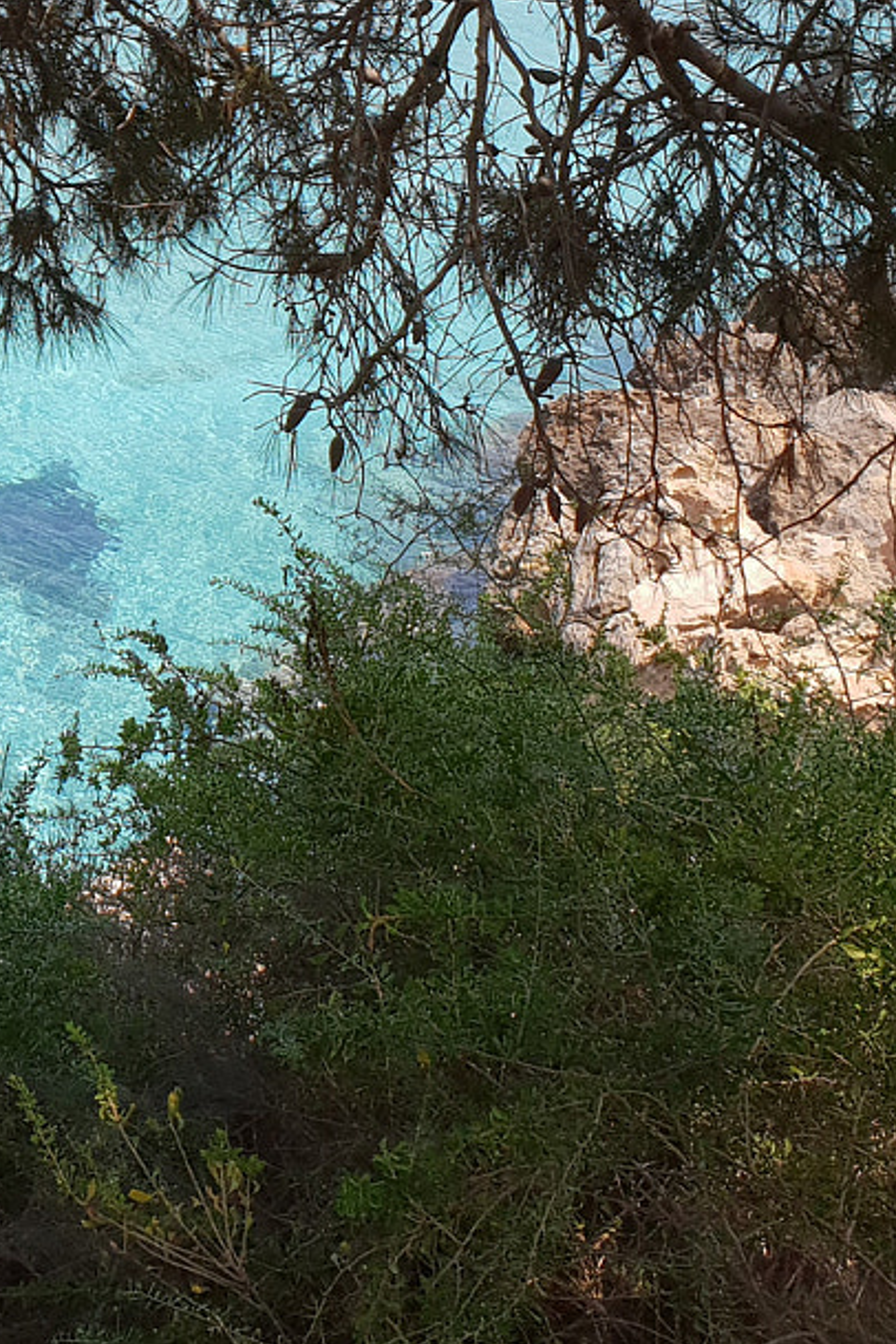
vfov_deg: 27.4
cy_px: 117
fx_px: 2650
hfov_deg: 17.5
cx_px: -386
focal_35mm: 71
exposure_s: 1/686
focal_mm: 4.3
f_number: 2.4
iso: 50
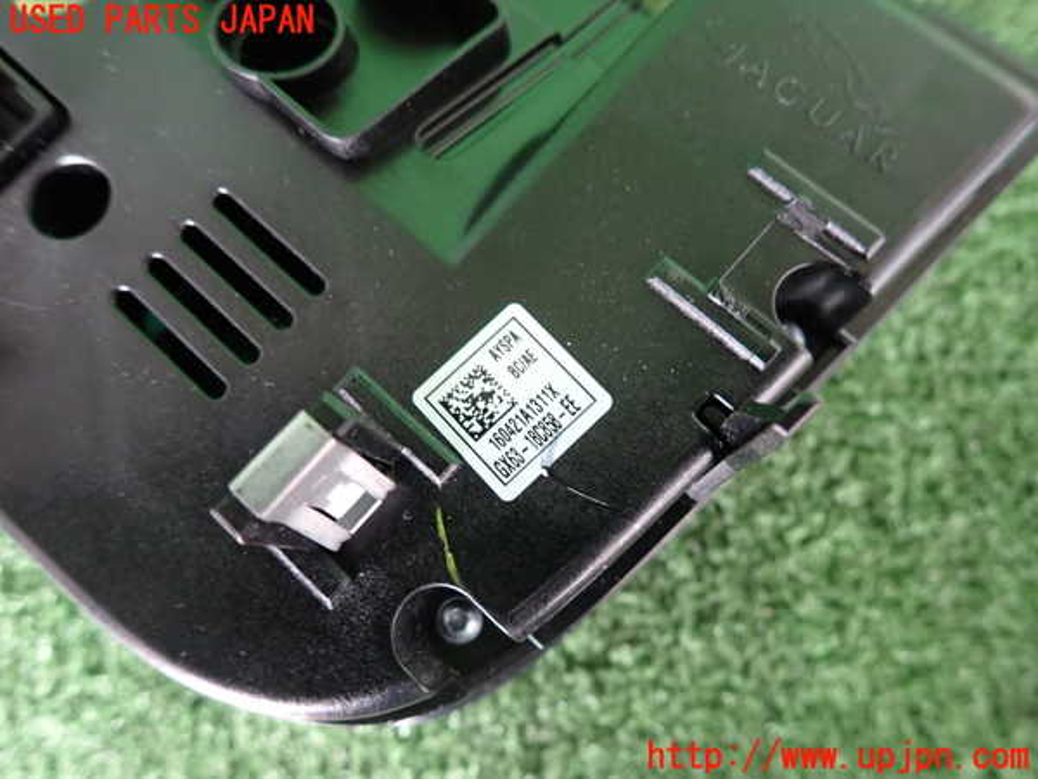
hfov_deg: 69.4
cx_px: 519
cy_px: 390
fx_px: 750
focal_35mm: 25
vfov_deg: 54.9
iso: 250
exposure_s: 1/30
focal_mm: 4.5
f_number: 2
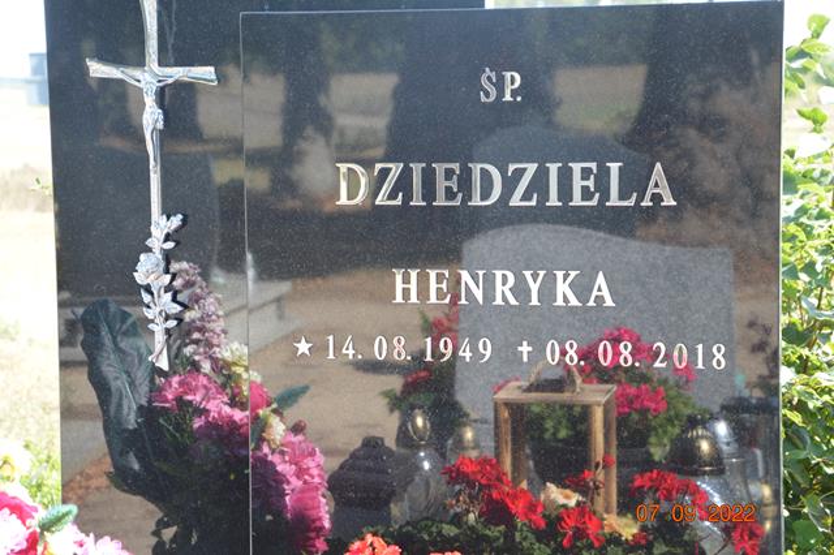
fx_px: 2014
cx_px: 417
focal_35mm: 87
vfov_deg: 15.7
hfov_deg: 23.4
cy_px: 278
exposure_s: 1/125
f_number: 5.6
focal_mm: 58
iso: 360
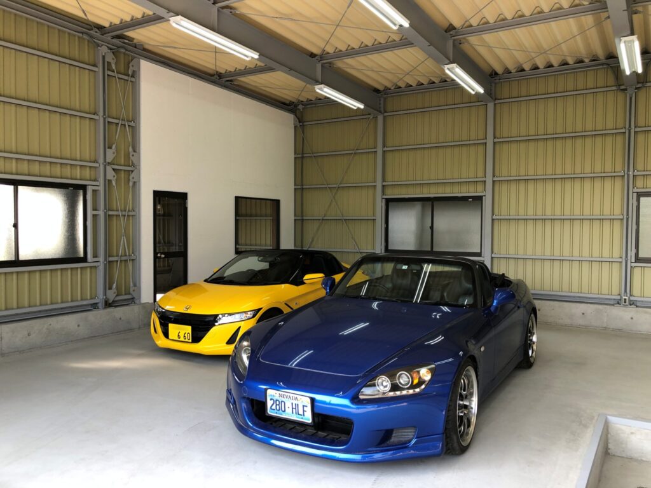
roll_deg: +0.3
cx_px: 326
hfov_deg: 63.4
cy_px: 244
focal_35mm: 28
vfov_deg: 49.7
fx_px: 527
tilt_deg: -1.9
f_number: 1.8
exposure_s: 1/100
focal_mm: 3.99
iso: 25
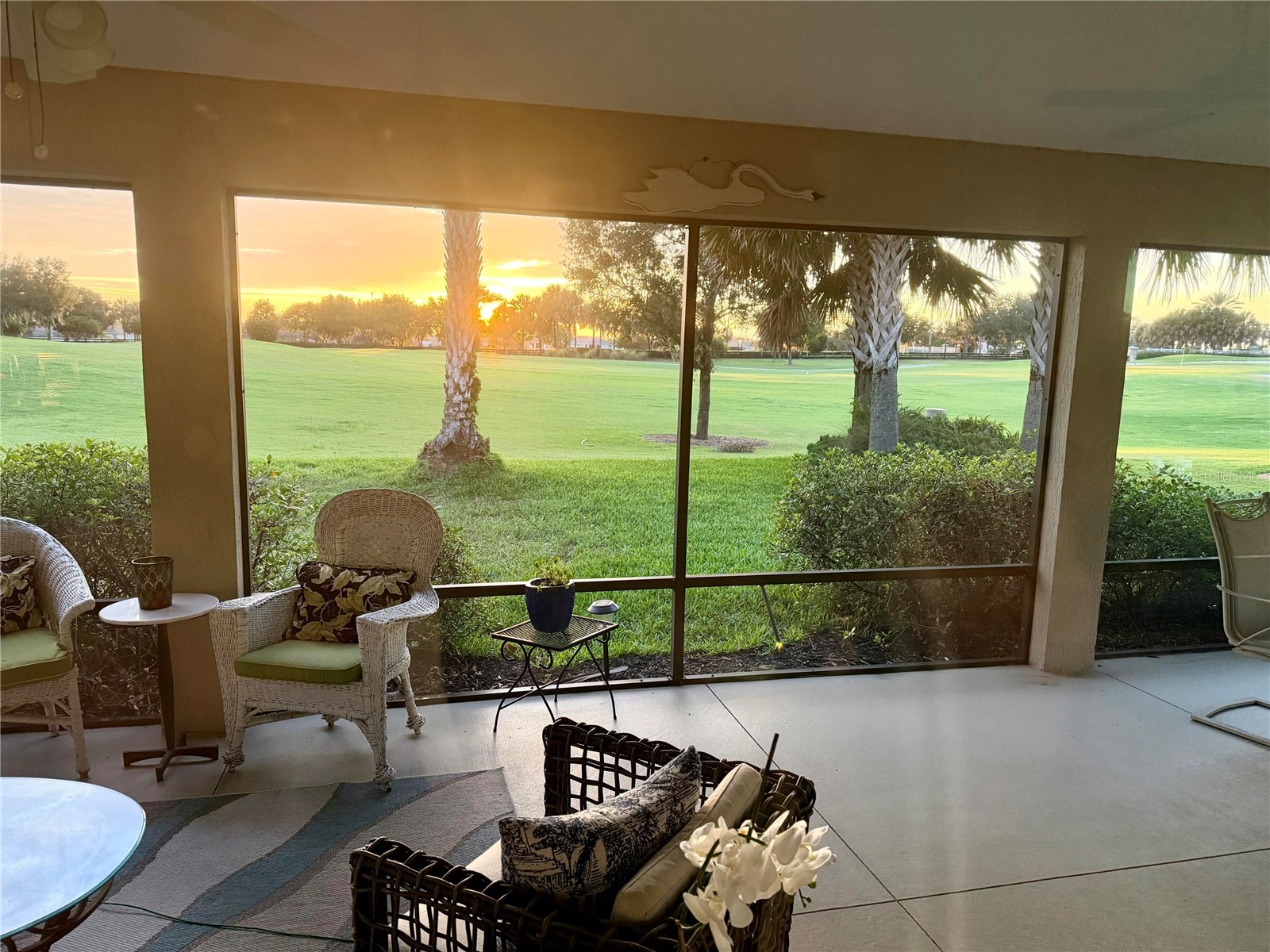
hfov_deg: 71.6
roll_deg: -0.9
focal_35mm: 24
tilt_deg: -8.0
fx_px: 881
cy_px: 476
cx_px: 635
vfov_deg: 56.8
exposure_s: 1/60
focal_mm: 6.76
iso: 400
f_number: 1.78
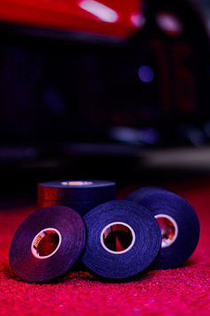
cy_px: 131
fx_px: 640
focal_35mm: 73
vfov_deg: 27.7
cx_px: 98
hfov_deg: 18.6
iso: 400
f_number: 1.4
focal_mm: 58
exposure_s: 1/60
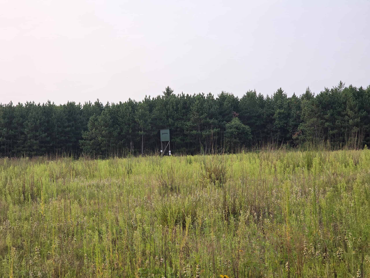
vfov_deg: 21.3
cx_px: 185
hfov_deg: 28.2
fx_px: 738
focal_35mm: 69
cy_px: 139
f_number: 2.4
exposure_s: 1/431
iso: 50
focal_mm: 7.9
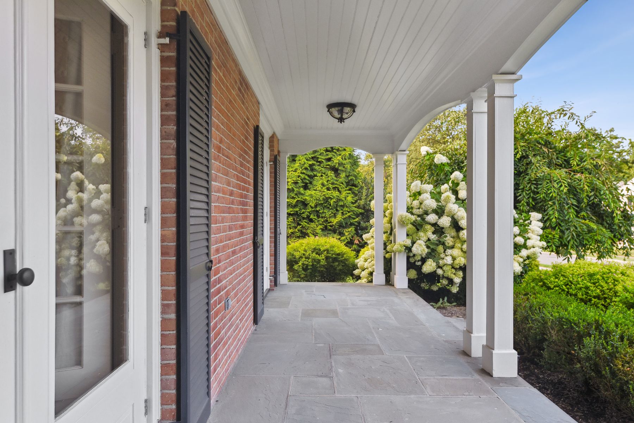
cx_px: 317
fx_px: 423
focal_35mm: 24
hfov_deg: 73.7
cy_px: 212
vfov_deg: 53.1
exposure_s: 1/500
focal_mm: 24
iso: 400
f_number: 5.6
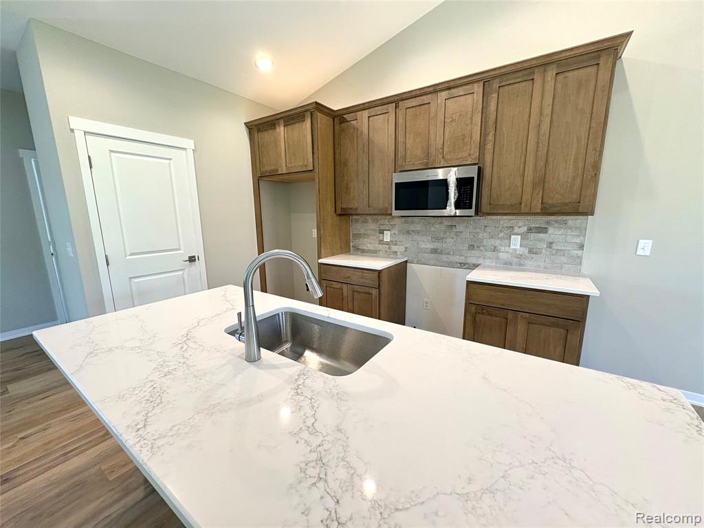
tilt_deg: -10.4
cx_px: 352
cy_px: 264
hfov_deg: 102.1
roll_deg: +1.0
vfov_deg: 85.7
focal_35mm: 14
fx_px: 285
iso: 200
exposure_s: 1/120
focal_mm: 2.22
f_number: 2.2
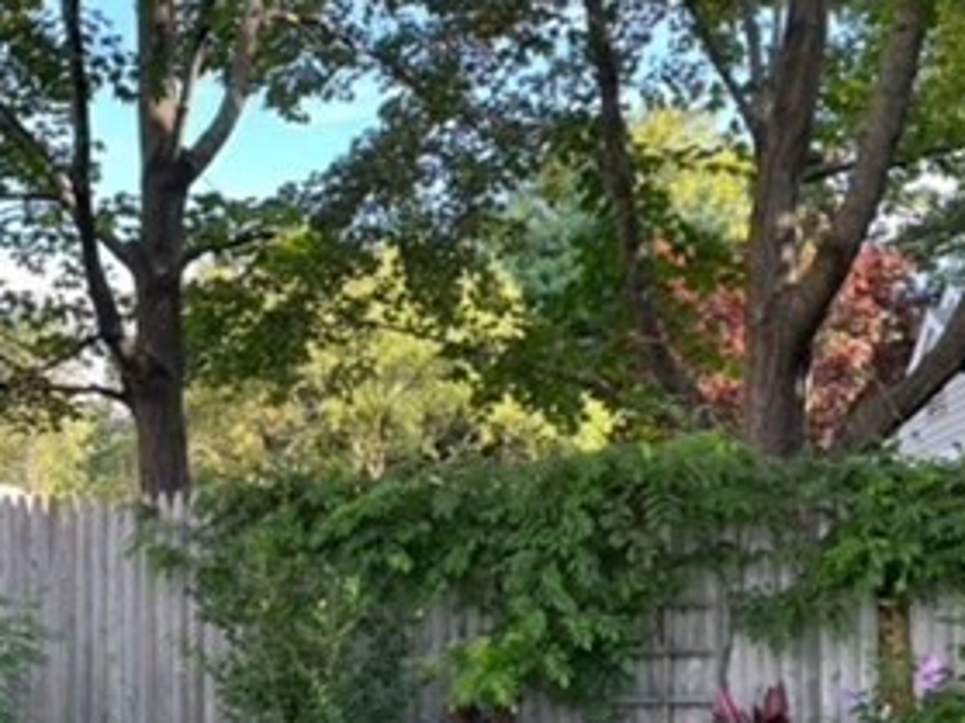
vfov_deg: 26.0
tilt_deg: +4.2
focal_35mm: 56
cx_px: 228
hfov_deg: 33.6
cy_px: 470
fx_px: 1560
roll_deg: +0.0
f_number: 1.6
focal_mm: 5.1
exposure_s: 1/188
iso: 50
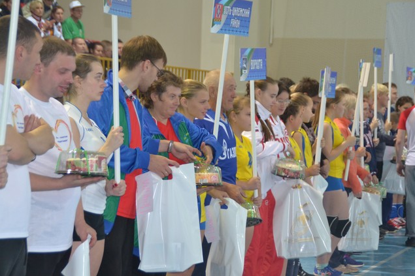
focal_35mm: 130
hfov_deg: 15.8
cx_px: 208
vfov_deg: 10.5
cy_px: 137
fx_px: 1498
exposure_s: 1/60
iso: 1400
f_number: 5.6
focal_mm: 86
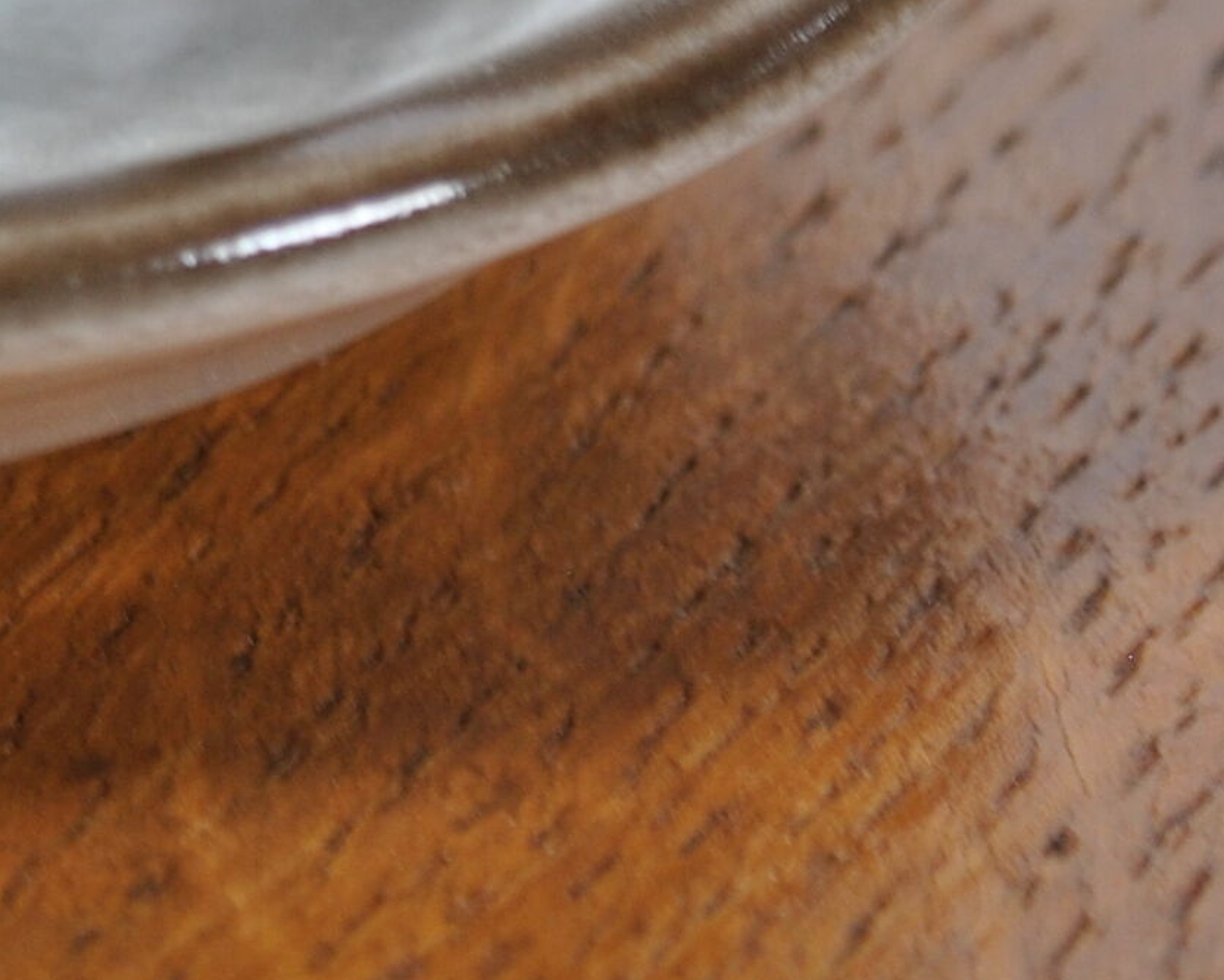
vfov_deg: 4.7
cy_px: -743
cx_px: -213
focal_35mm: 328
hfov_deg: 5.9
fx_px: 11885
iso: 200
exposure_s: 1/30
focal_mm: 50
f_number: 5.6
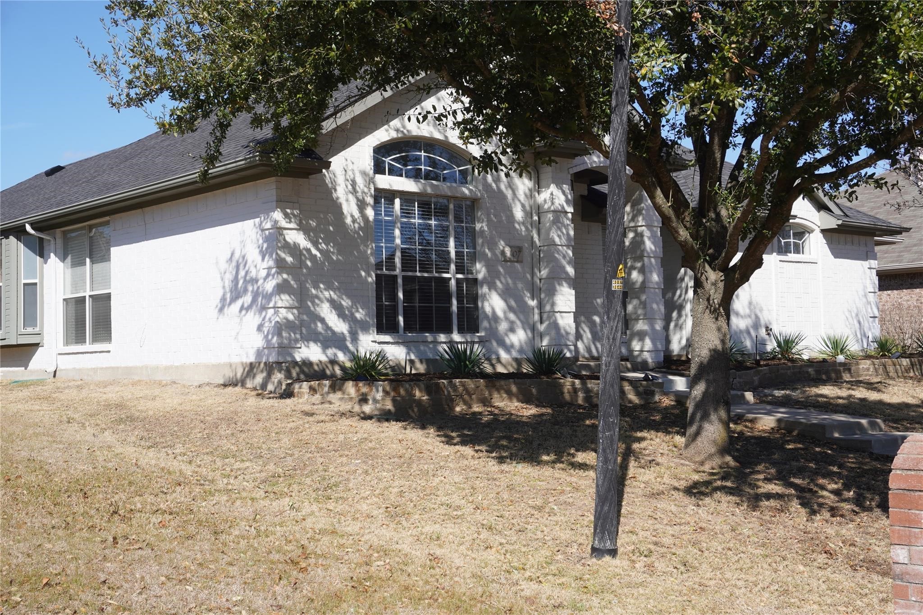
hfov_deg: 43.6
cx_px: 462
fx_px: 1154
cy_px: 308
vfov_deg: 29.9
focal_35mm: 45
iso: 100
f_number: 10
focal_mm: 30
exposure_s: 1/160
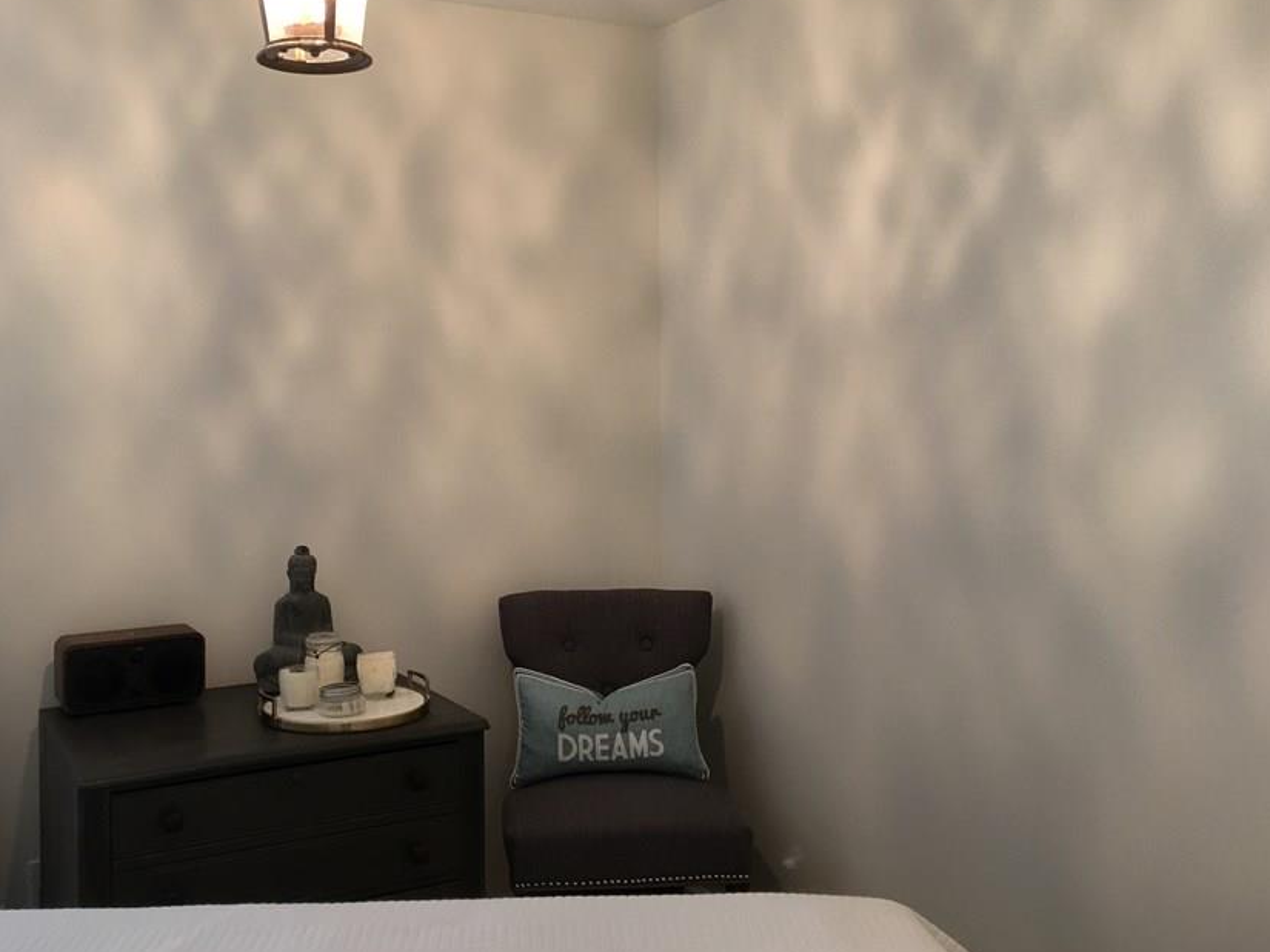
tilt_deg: -2.8
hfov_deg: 51.2
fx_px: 1321
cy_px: 420
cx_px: 540
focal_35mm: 36
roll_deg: -0.3
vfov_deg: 39.6
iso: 40
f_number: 2.2
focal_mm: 4.15
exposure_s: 1/15
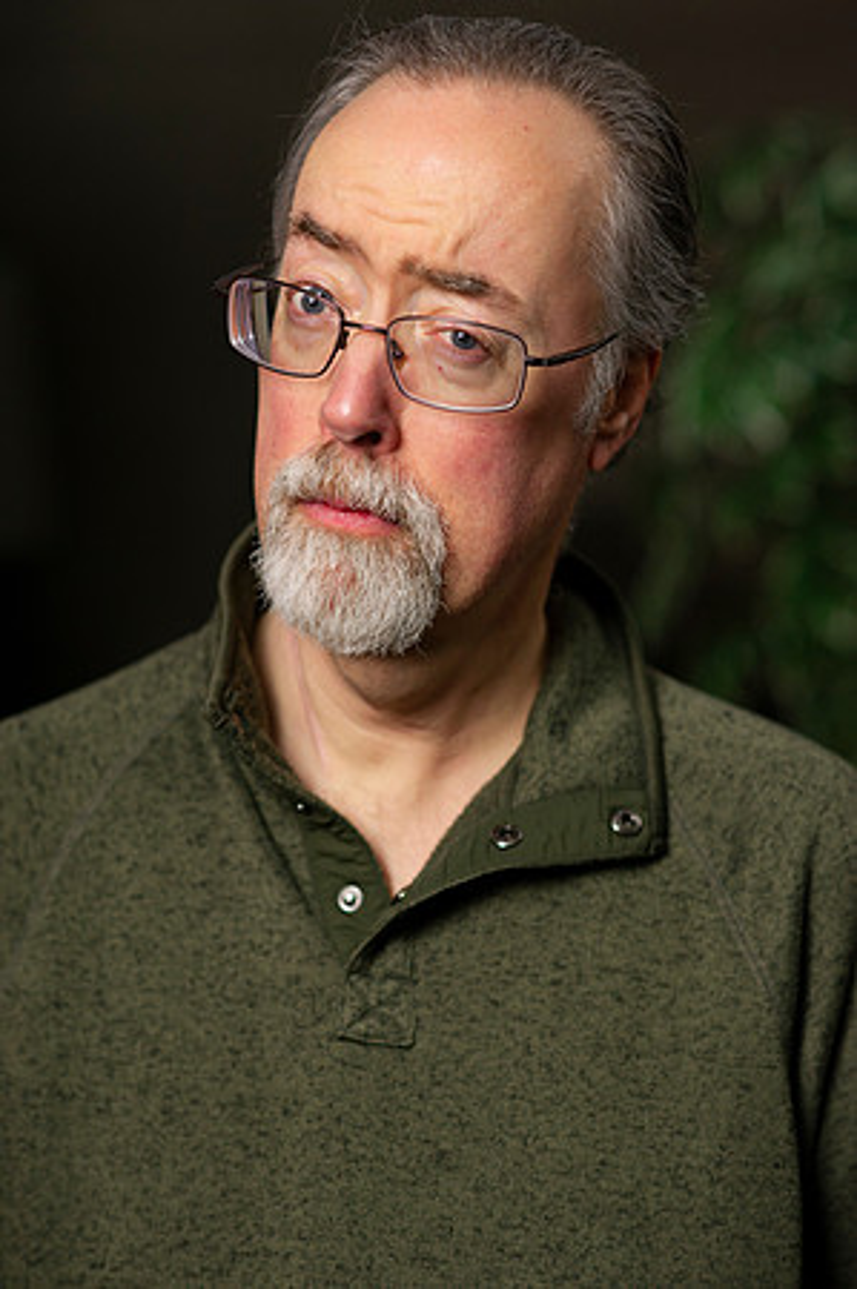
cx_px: 428
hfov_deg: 16.0
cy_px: 644
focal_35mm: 85
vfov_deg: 23.9
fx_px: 3042
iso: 1000
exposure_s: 1/160
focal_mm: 85
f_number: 3.2
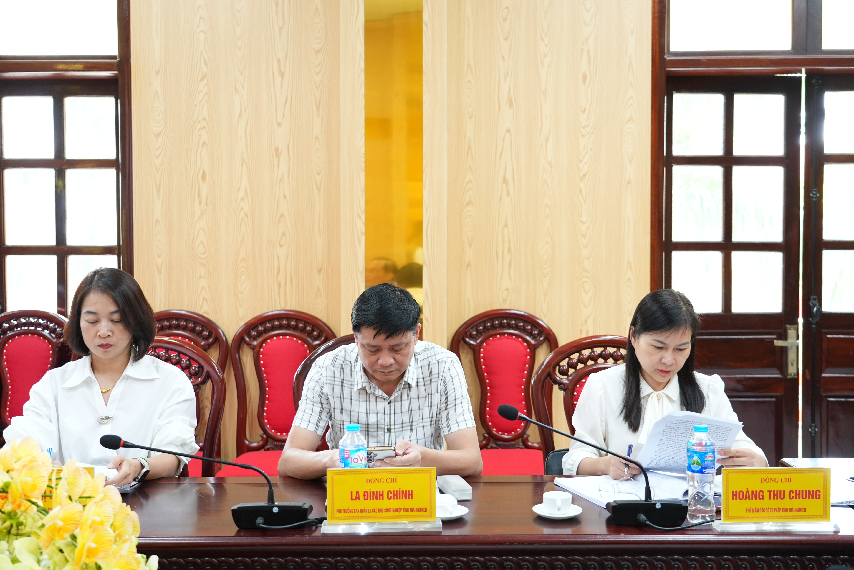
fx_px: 996
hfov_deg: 46.4
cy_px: 285
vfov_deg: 31.9
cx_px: 427
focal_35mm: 42
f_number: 4
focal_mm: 42
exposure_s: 1/100
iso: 2000
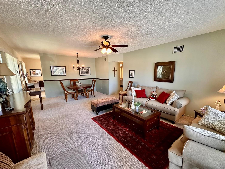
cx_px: 117
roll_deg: -0.5
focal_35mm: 15
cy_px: 90
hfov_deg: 98.1
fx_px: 98
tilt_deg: -10.4
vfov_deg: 81.6
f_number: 2.2
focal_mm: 2.22
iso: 250
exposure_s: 1/60
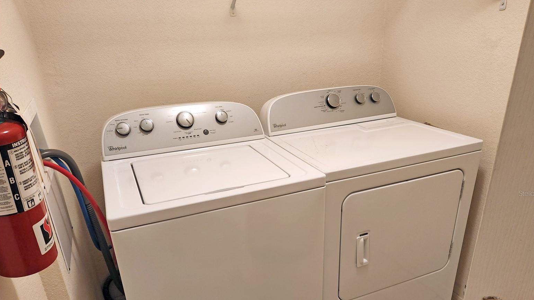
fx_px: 368
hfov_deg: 71.9
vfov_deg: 43.9
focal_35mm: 26
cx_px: 274
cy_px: 193
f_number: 1.8
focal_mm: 5.4
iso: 160
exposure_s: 1/120
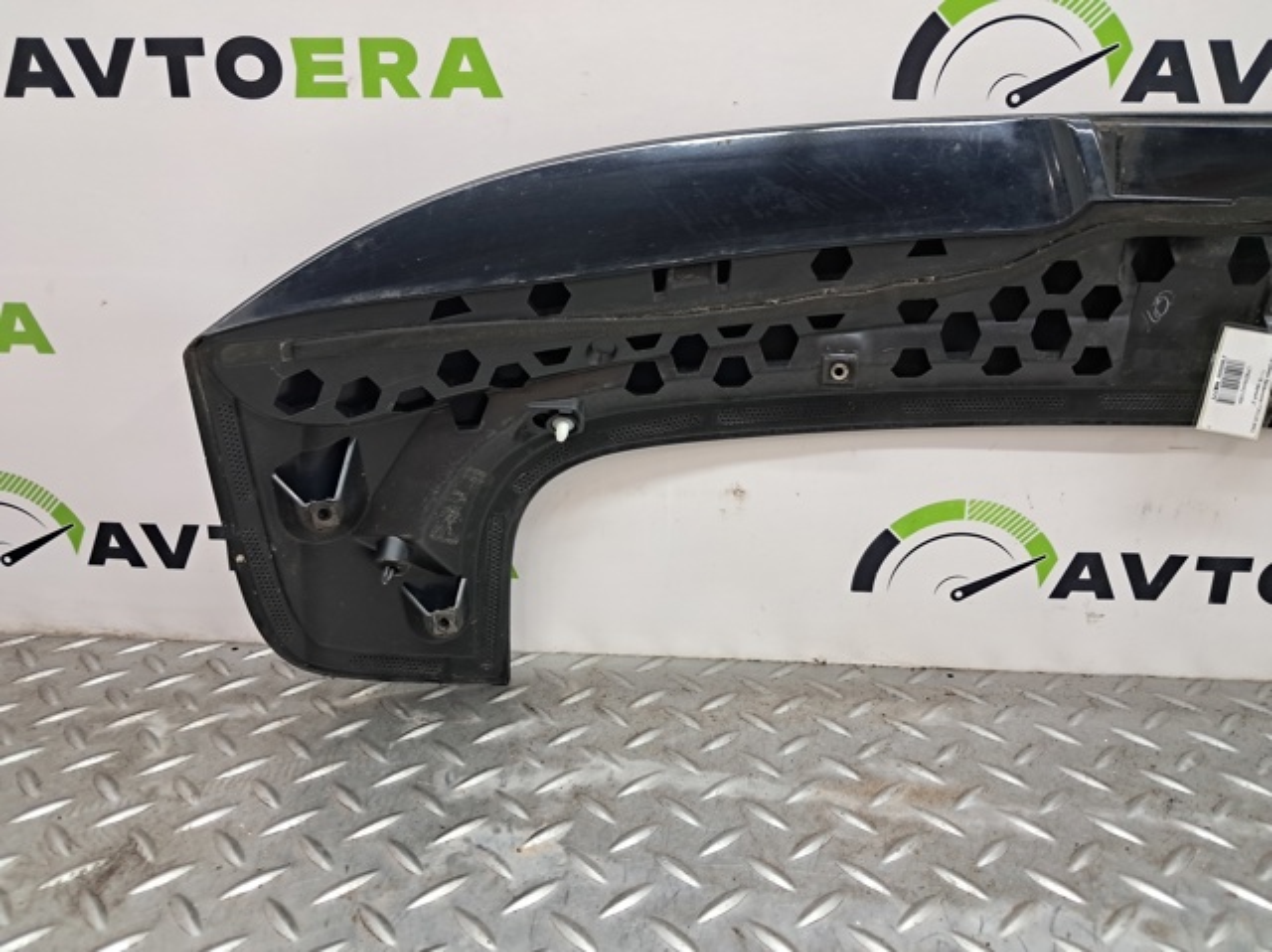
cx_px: 636
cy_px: 476
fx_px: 991
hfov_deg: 65.4
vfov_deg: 51.3
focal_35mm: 27
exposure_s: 1/60
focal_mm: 4
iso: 200
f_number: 1.8
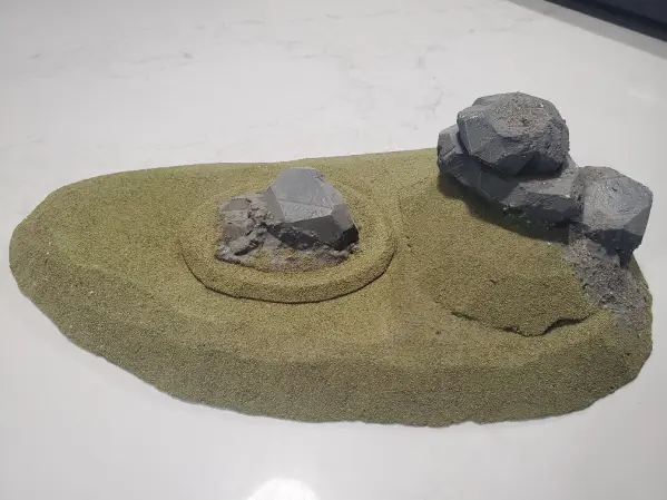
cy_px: 250
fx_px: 501
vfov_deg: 53.0
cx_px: 334
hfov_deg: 67.3
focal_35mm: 26
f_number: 2.4
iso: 200
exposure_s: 1/60
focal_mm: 4.3
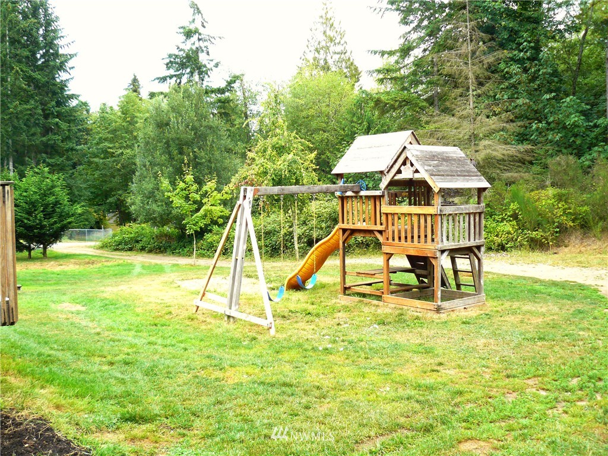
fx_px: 632
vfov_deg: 39.7
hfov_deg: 51.4
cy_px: 228
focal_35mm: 36
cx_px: 304
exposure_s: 1/100
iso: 200
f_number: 2.8
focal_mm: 6
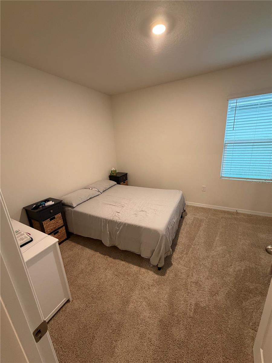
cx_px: 136
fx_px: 147
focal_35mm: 14
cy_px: 182
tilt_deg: -14.0
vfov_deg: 102.1
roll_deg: +4.4
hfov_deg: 85.7
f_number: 2.2
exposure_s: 1/60
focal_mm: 2.22
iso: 400
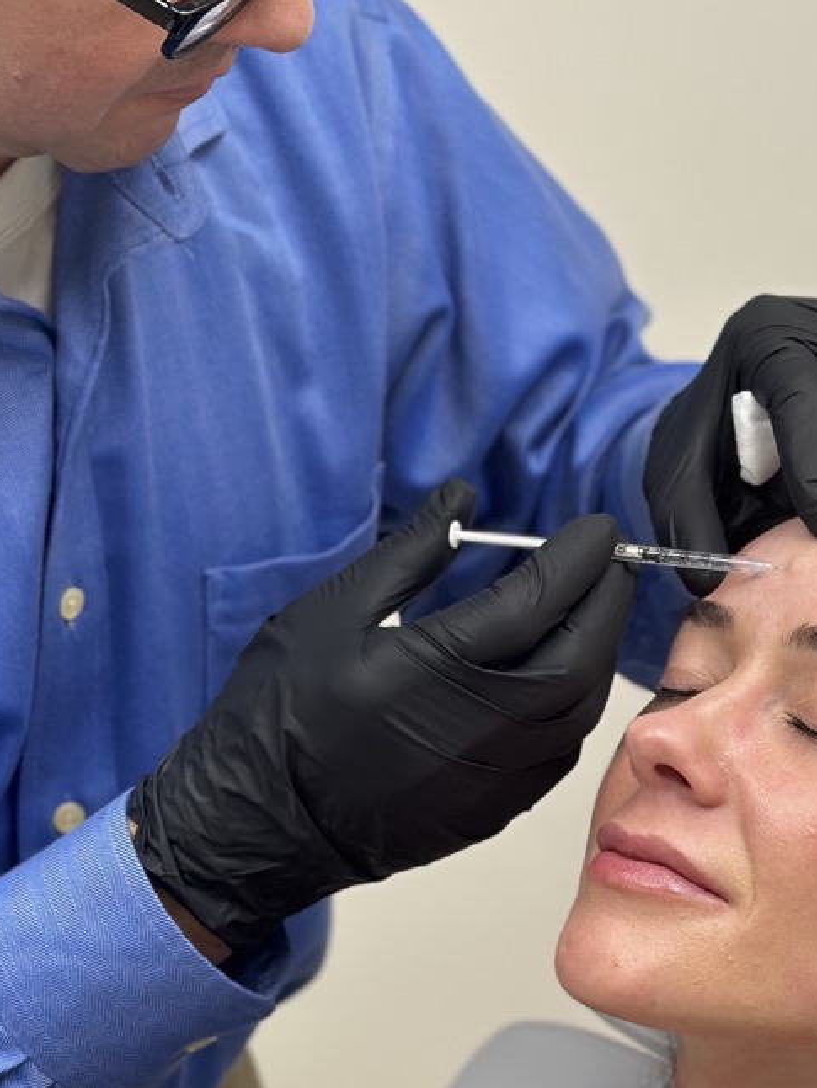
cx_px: 524
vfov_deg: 18.9
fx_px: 3271
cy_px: 557
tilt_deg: -16.7
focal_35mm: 104
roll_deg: -0.4
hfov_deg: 14.2
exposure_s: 1/120
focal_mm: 6.86
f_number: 1.78
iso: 125
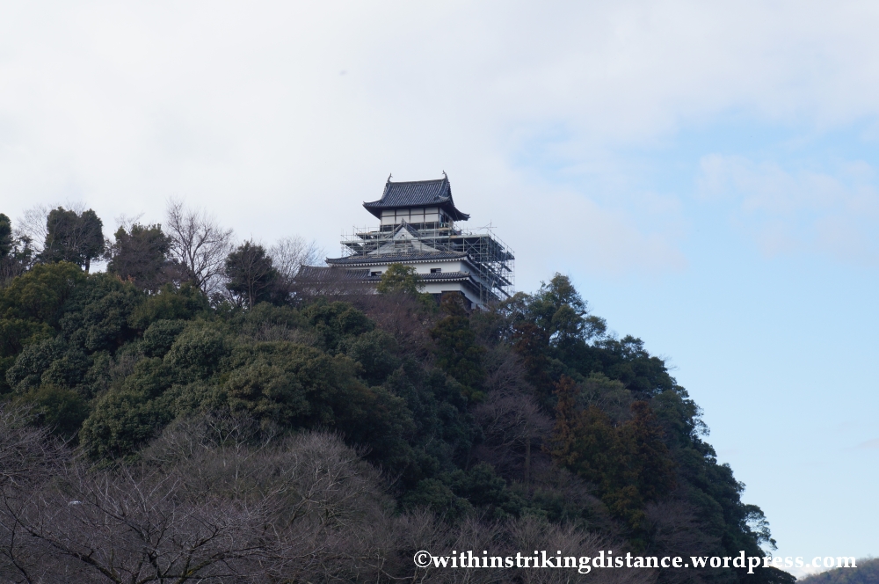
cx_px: 440
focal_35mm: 82
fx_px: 2012
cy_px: 292
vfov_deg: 16.5
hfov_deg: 24.6
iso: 200
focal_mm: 55
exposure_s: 1/160
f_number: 11
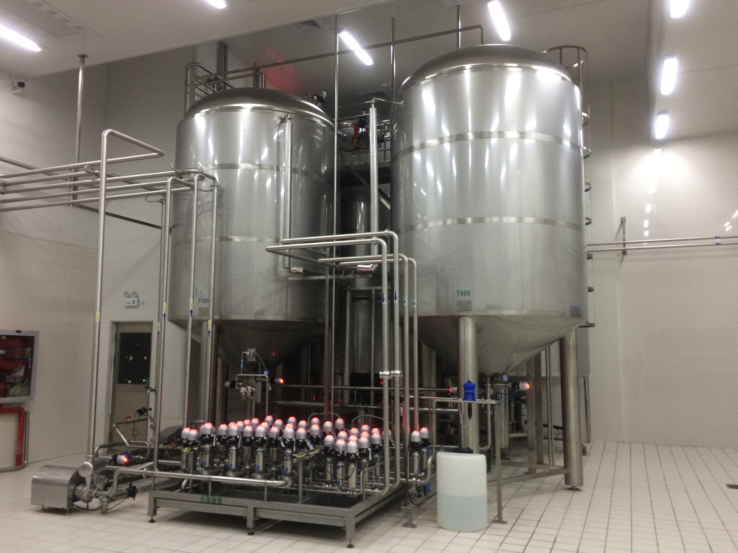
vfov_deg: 48.2
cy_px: 276
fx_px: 618
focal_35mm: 29
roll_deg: +0.3
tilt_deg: +6.9
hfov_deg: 61.7
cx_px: 369
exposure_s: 1/33
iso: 160
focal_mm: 4.15
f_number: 2.2
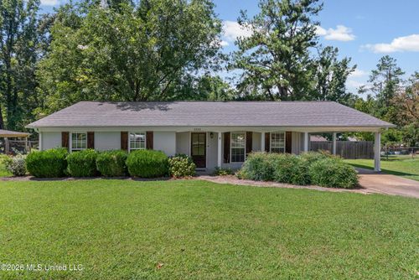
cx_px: 210
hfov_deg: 93.2
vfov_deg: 70.5
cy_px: 140
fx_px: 198
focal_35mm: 17
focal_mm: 17
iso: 800
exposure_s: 1/200
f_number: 9
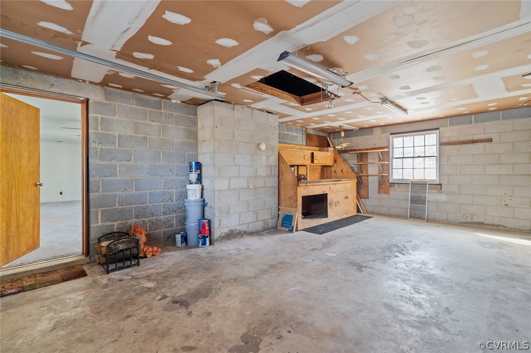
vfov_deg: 73.7
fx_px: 236
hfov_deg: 96.8
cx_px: 266
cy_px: 176
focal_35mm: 16
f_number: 7.1
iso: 640
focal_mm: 16
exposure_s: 1.3
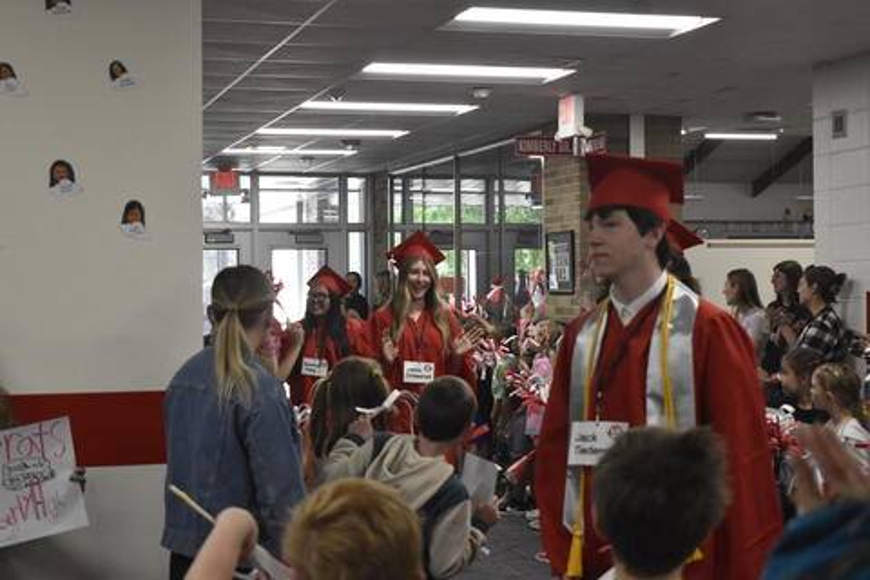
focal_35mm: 46
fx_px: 1124
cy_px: 290
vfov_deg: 28.9
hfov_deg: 42.3
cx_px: 435
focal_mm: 31
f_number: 4.2
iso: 3200
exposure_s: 1/320
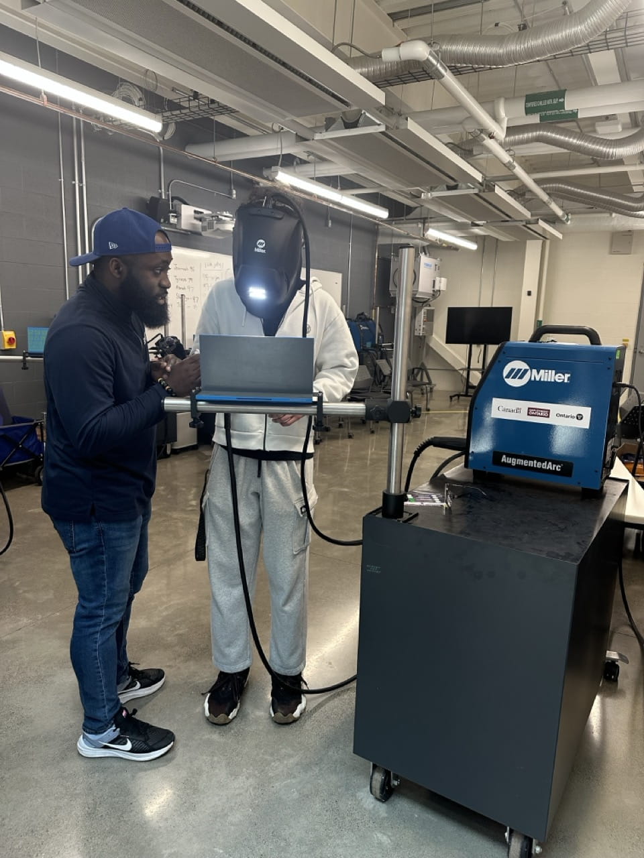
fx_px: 595
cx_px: 322
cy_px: 429
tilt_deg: -9.4
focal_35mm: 24
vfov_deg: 71.6
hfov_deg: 56.8
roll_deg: -1.8
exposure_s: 1/120
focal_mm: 6.86
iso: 200
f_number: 1.78
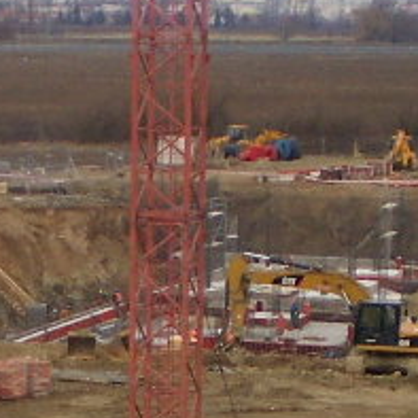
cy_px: 480
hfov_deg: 8.3
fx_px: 2828
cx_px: -185
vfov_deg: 8.4
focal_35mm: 207
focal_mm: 6.3
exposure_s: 1/400
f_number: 3.1
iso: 64
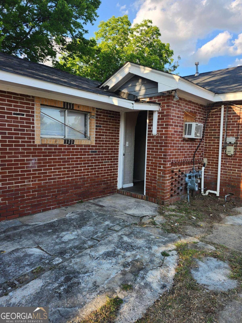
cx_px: 121
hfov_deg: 58.9
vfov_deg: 73.9
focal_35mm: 23
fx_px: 214
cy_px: 162
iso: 25
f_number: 1.8
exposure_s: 1/285
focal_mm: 5.54
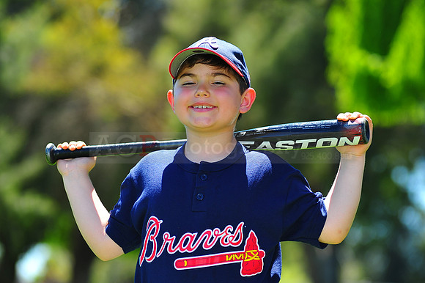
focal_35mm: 180
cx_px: 212
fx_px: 2124
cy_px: 142
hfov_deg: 11.4
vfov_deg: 7.6
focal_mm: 180
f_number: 5
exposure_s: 1/400
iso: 200
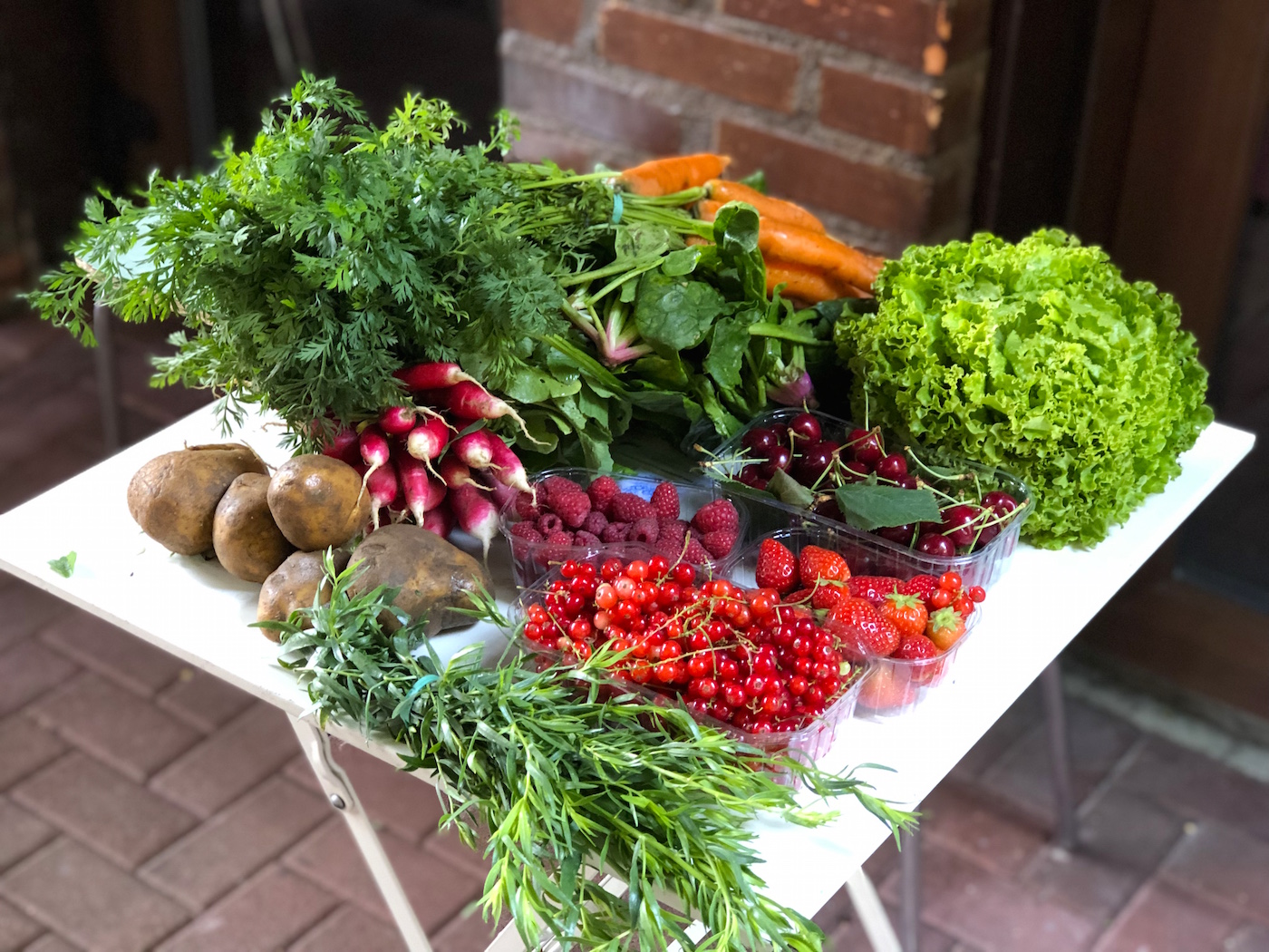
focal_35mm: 57
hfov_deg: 33.8
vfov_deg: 25.7
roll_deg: -3.0
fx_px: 2090
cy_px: 476
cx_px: 634
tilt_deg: -32.5
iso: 250
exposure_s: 1/33
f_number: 2.8
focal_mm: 6.6
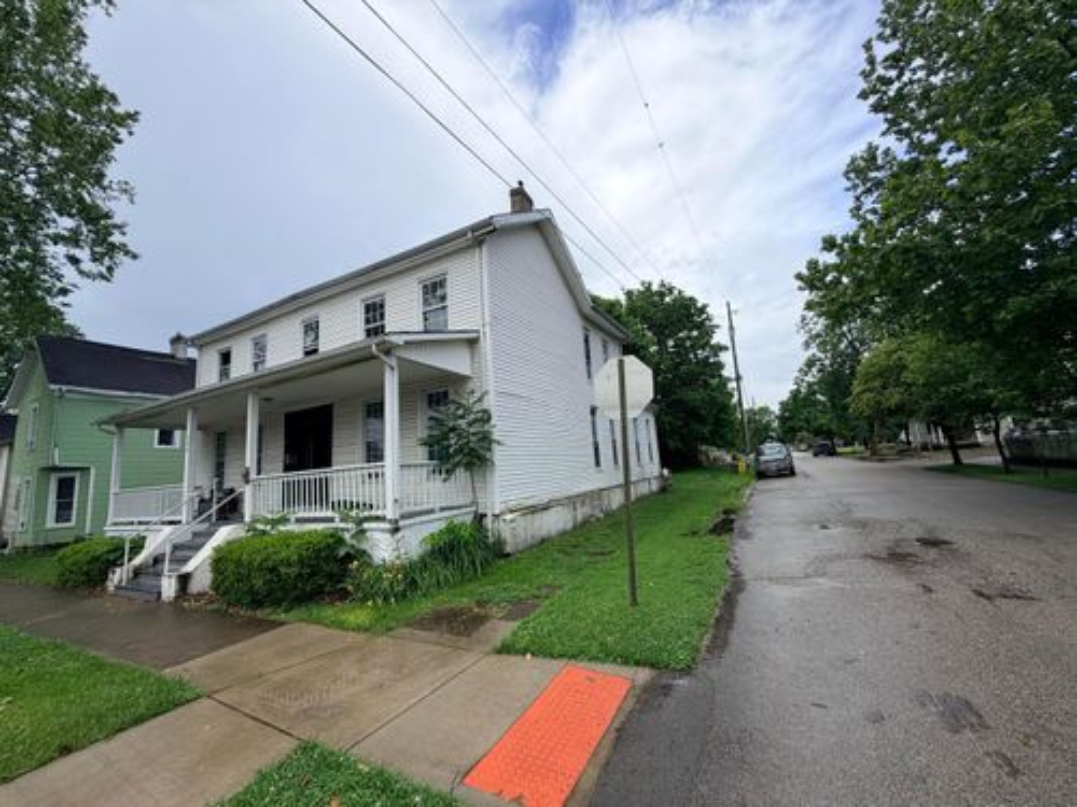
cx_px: 538
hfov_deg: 102.1
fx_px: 436
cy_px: 404
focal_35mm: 14
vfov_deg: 85.7
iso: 20
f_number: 2.2
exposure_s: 1/970
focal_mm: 2.22
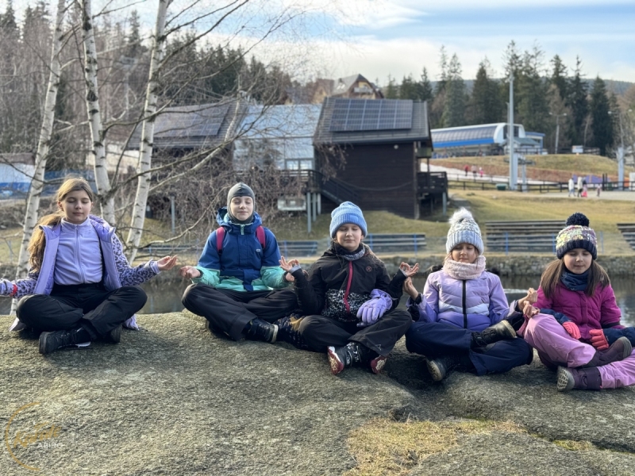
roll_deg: +1.2
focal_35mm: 48
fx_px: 881
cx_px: 318
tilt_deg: -1.5
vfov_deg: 30.3
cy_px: 238
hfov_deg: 39.7
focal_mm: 6.86
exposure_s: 1/474
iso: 64
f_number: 1.78
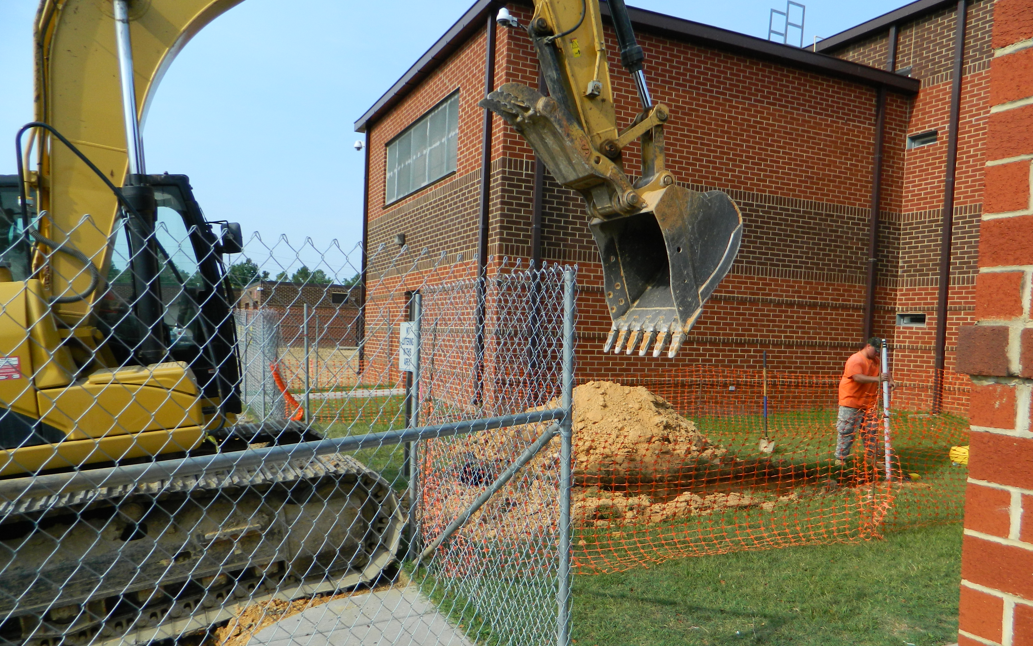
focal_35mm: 27
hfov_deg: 68.4
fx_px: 760
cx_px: 526
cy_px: 376
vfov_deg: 45.9
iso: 80
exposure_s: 1/800
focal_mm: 4.5
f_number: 3.1
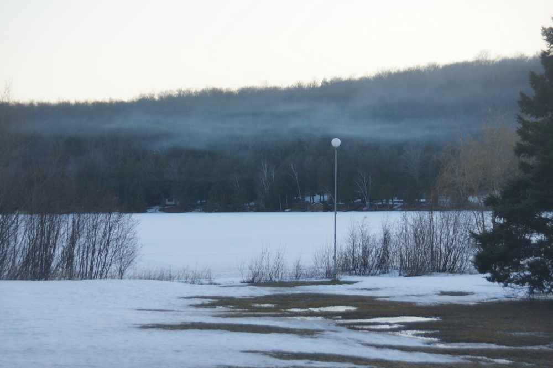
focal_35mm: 105
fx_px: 1612
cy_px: 184
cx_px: 276
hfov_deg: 19.5
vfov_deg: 13.0
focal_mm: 70
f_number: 5
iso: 320
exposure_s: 1/125
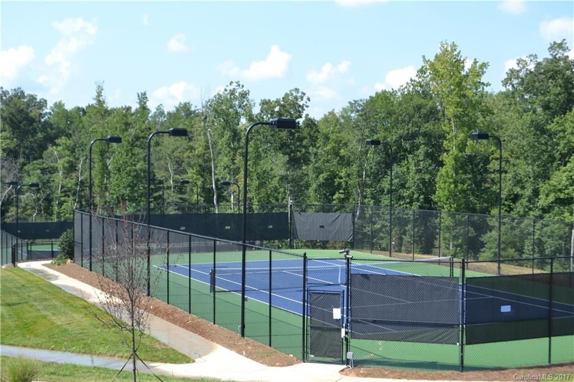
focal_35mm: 57
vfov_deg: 23.8
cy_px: 191
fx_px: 908
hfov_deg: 35.1
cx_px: 287
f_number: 7.1
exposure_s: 1/200
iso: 100
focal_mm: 38
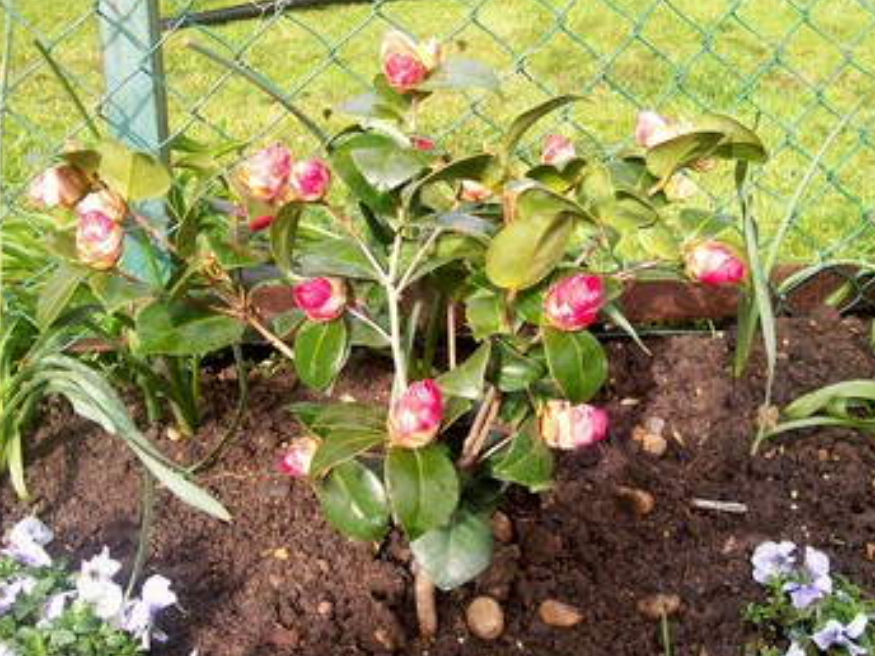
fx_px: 1163
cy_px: 310
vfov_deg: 31.5
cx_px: 443
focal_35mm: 46
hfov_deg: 41.2
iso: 80
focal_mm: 6
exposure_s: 1/294
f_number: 2.7
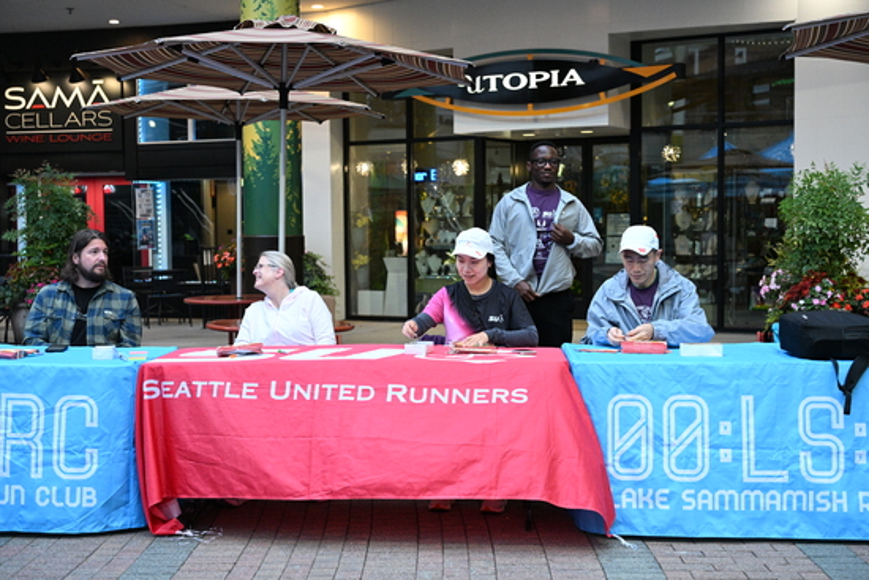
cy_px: 290
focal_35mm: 51
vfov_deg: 26.5
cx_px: 434
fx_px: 1231
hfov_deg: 38.9
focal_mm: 51
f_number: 4
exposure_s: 1/500
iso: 6400
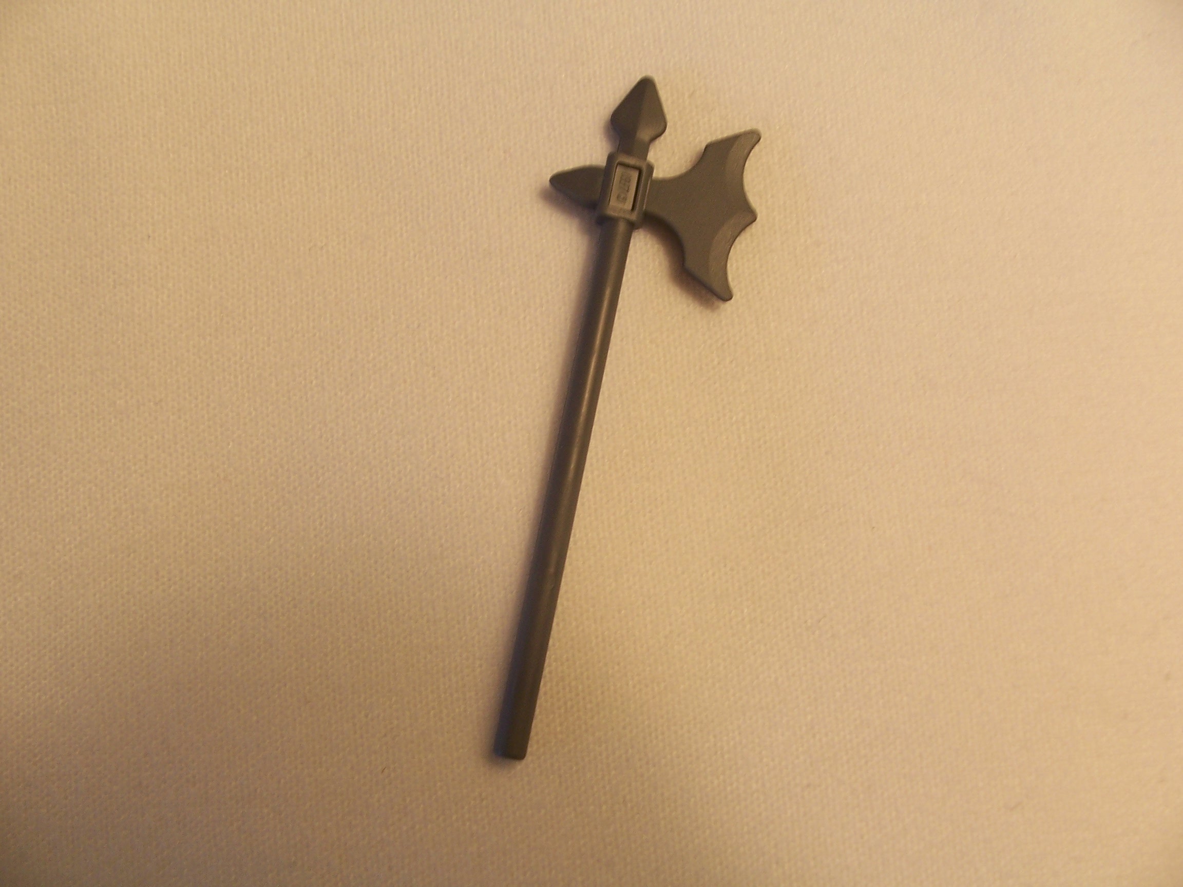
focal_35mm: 35
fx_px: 1196
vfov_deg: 40.7
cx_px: 592
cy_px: 444
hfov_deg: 52.6
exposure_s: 1/45
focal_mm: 6
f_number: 2.8
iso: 80
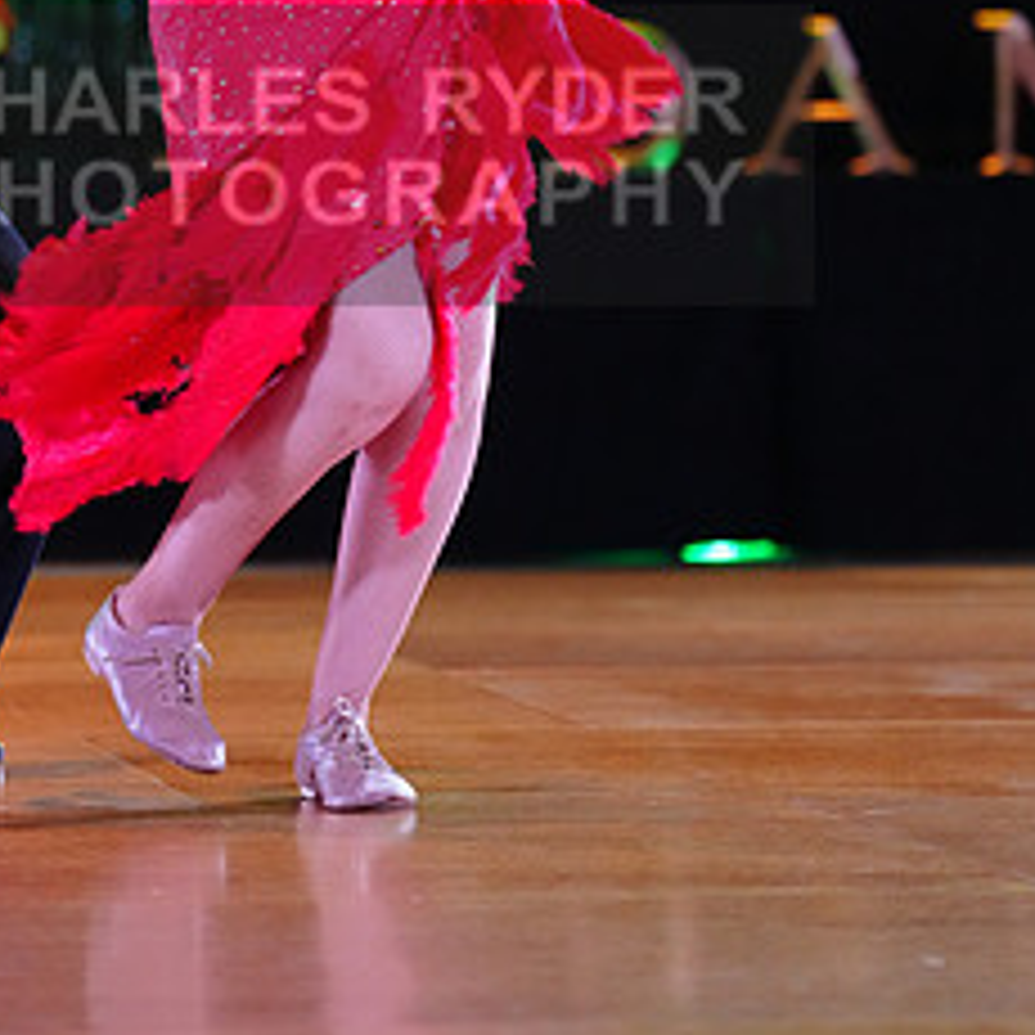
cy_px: 158
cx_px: 196
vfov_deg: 7.0
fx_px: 8423
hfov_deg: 7.0
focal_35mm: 249
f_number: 2.8
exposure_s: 1/320
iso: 5000
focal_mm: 116
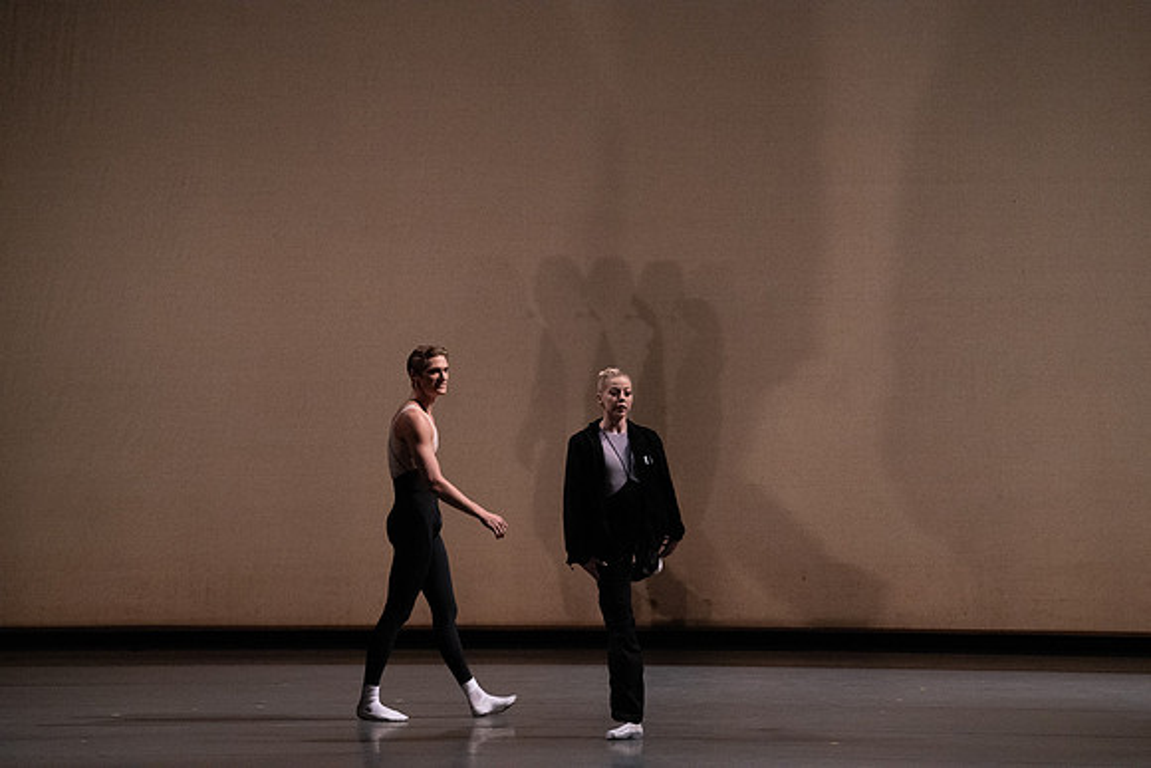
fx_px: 5820
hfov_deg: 11.3
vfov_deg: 7.5
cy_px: 384
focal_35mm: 182
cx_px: 576
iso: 12800
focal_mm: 182
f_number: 6.3
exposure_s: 1/500
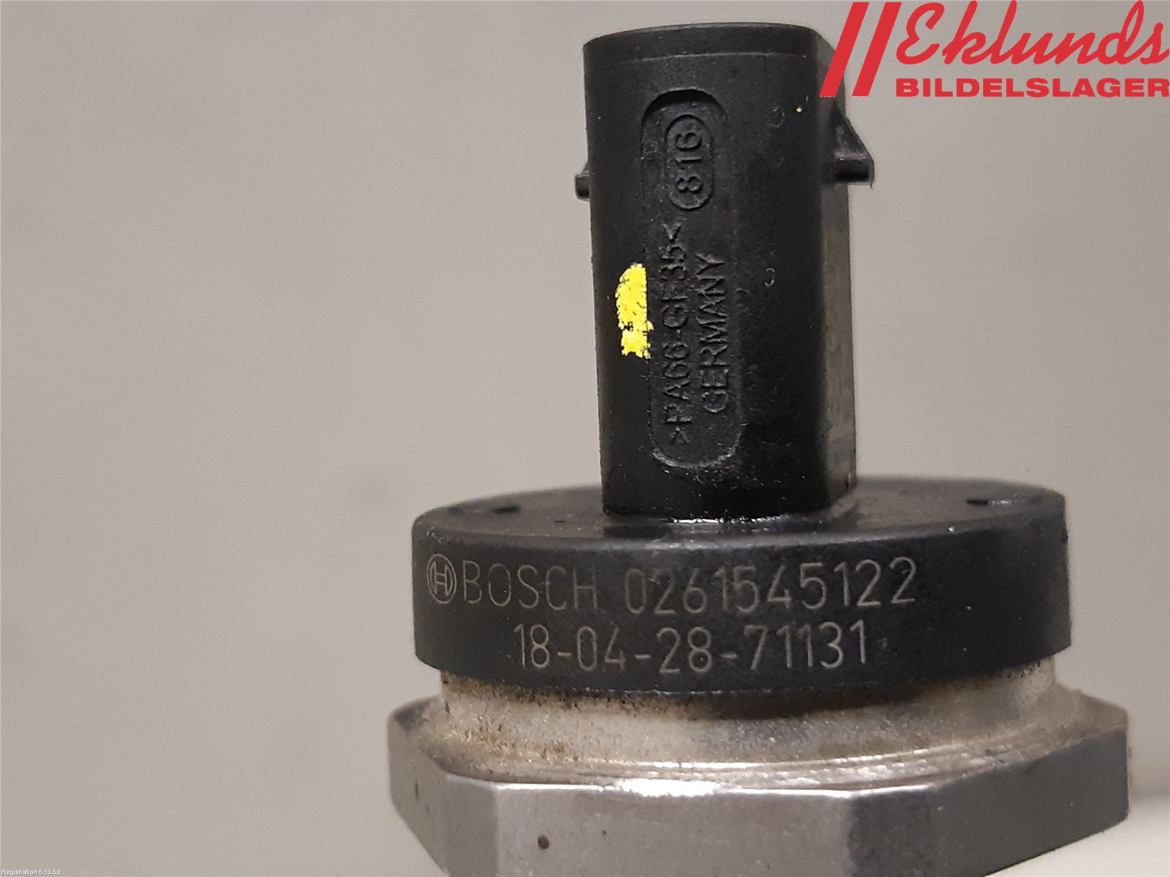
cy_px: 438
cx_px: 585
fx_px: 879
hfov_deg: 67.3
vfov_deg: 53.1
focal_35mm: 26
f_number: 1.7
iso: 250
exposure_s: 1/50
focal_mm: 3.93
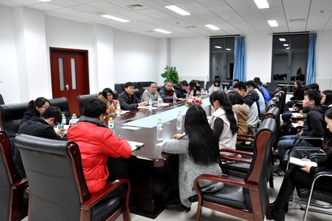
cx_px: 166
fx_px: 249
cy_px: 110
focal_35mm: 27
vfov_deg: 47.8
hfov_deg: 67.4
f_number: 6.3
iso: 2500
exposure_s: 1/40
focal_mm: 18
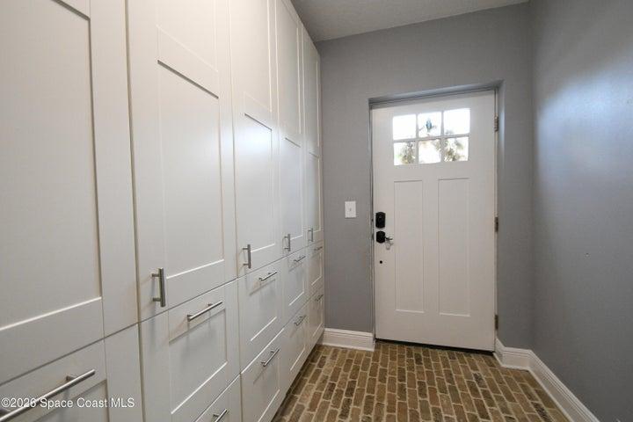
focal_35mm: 15
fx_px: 264
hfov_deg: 100.4
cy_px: 211
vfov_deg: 77.3
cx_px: 316
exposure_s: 1/200
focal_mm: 10
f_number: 5
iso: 2000
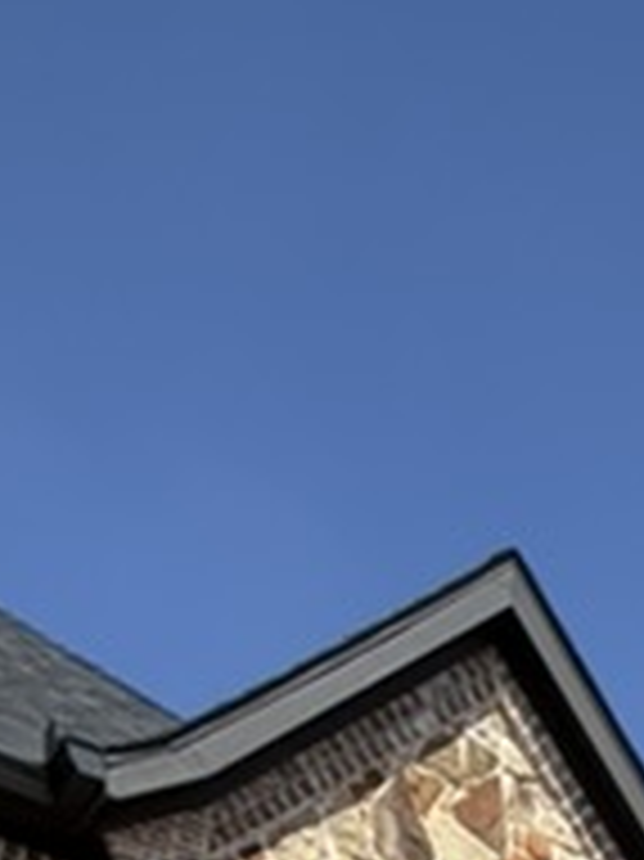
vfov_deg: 15.0
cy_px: 2076
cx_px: 1027
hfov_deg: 17.3
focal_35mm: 75
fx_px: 1862
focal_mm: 2.22
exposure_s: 1/779
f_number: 2.2
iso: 20
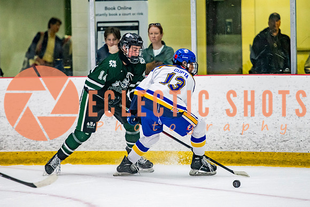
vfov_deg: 5.0
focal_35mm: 273
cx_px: 158
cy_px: 86
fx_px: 2350
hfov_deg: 7.5
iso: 2000
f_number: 3.2
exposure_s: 1/640
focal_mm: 185
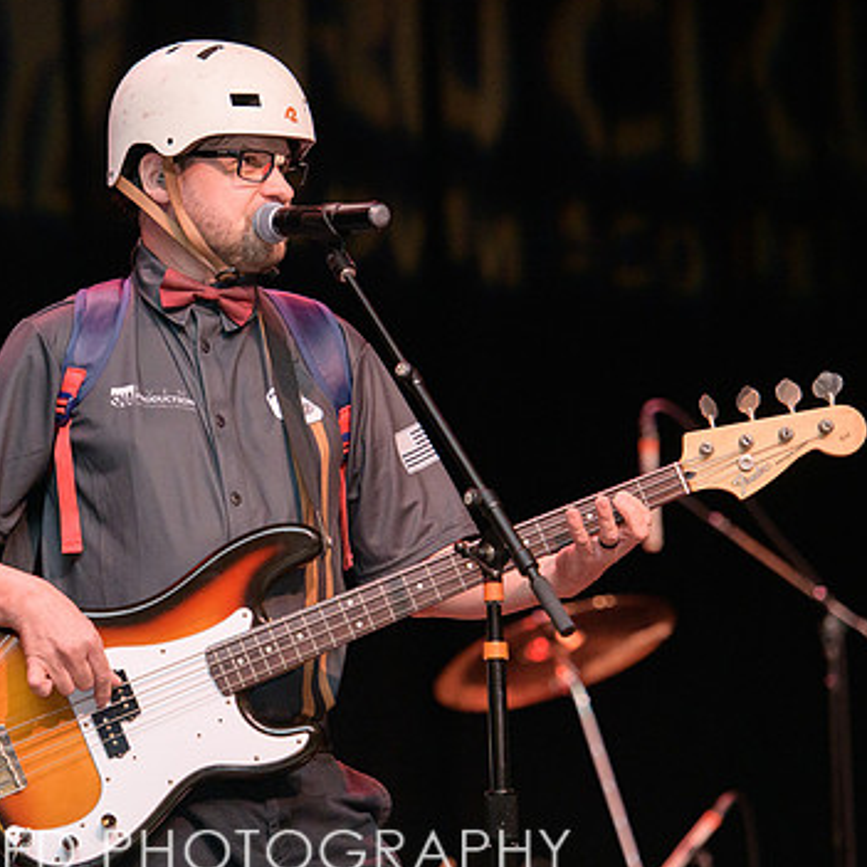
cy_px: 398
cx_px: 195
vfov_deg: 7.7
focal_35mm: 228
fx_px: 6461
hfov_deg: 7.7
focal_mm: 155
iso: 2000
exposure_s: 1/250
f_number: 3.5
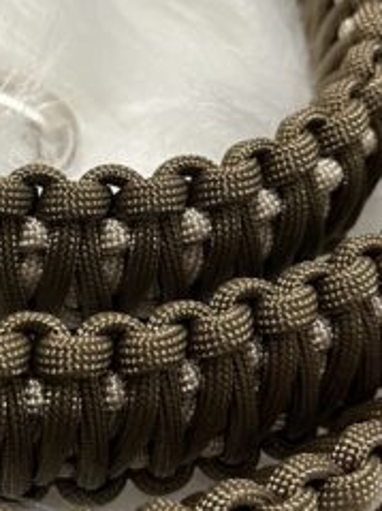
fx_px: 1281
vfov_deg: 22.3
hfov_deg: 16.8
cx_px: 68
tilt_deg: -47.7
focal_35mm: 87
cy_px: 118
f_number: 1.6
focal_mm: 5.1
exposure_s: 1/50
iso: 320
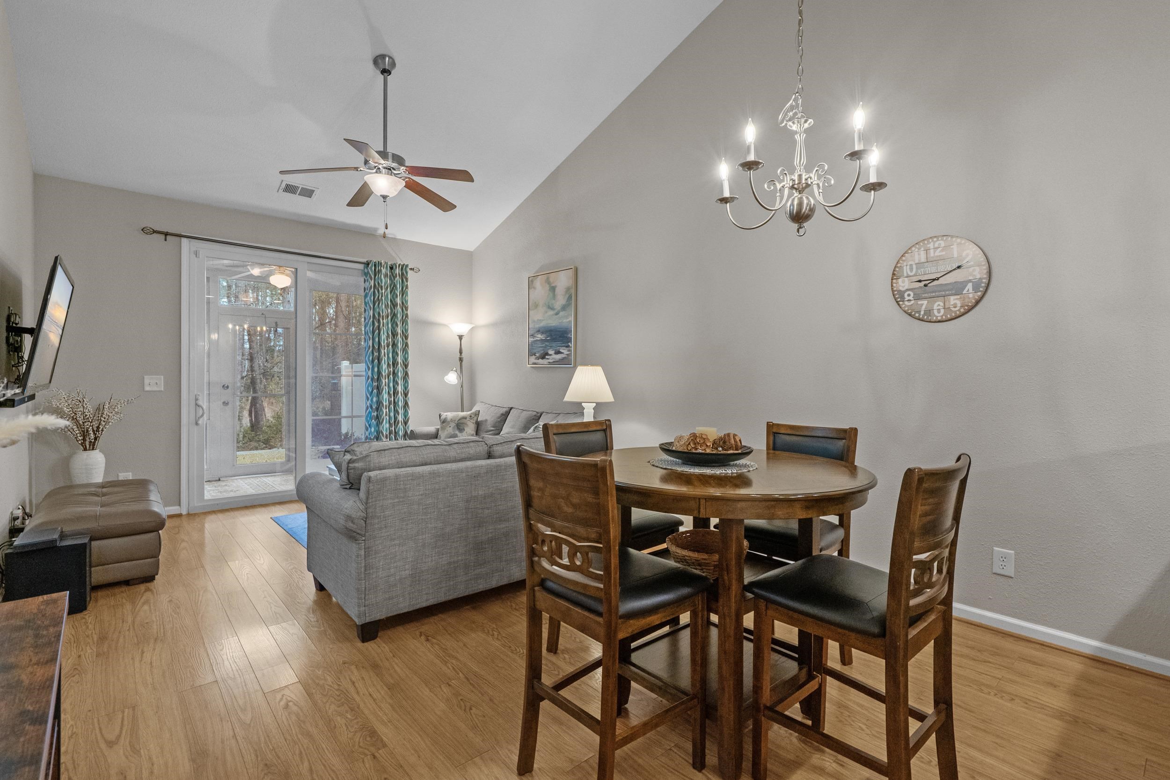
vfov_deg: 73.8
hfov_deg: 96.7
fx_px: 520
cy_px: 390
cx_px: 585
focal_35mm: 16
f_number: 8
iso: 1250
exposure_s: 1/15
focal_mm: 16
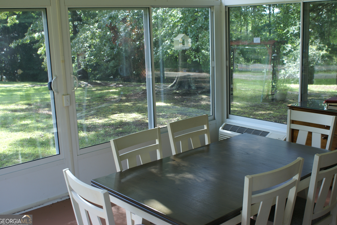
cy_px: 111
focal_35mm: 43
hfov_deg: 45.4
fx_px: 403
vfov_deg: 31.2
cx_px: 170
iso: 125
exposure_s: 1/50
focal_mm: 28
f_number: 4.5
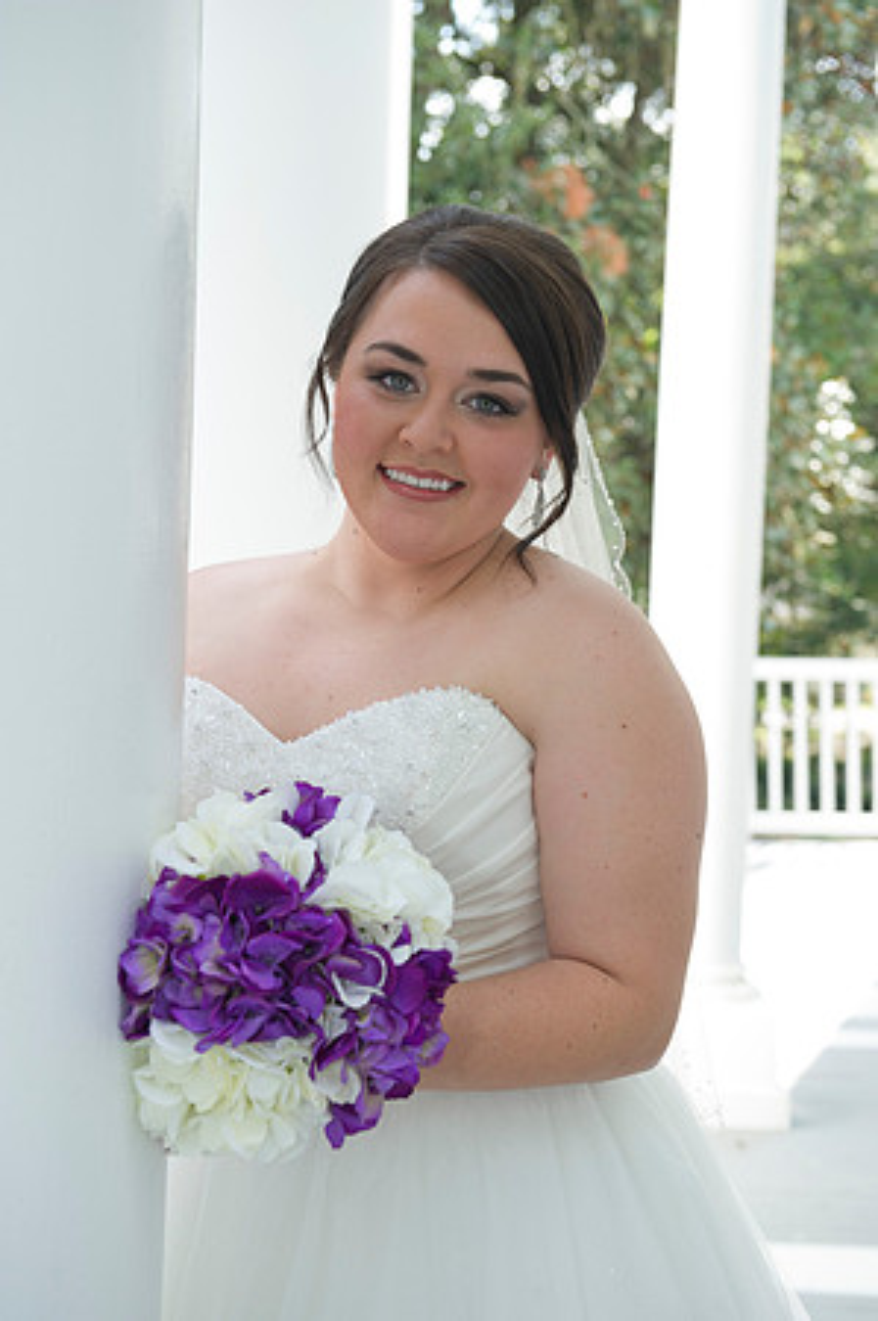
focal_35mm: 56
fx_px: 2053
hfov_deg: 24.1
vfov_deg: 35.7
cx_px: 439
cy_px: 660
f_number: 5.6
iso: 320
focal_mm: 56
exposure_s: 1/100
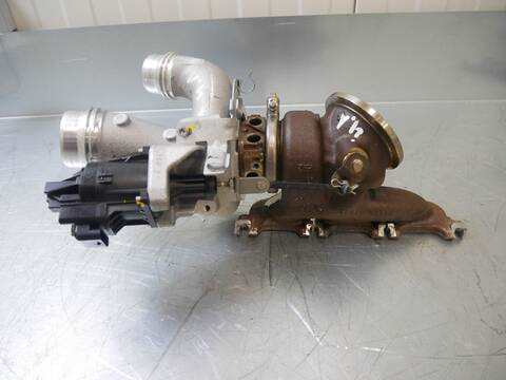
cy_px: 190
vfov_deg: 56.8
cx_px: 253
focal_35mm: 24
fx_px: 351
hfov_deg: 71.6
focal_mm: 12
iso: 1250
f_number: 3.5
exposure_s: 1/60
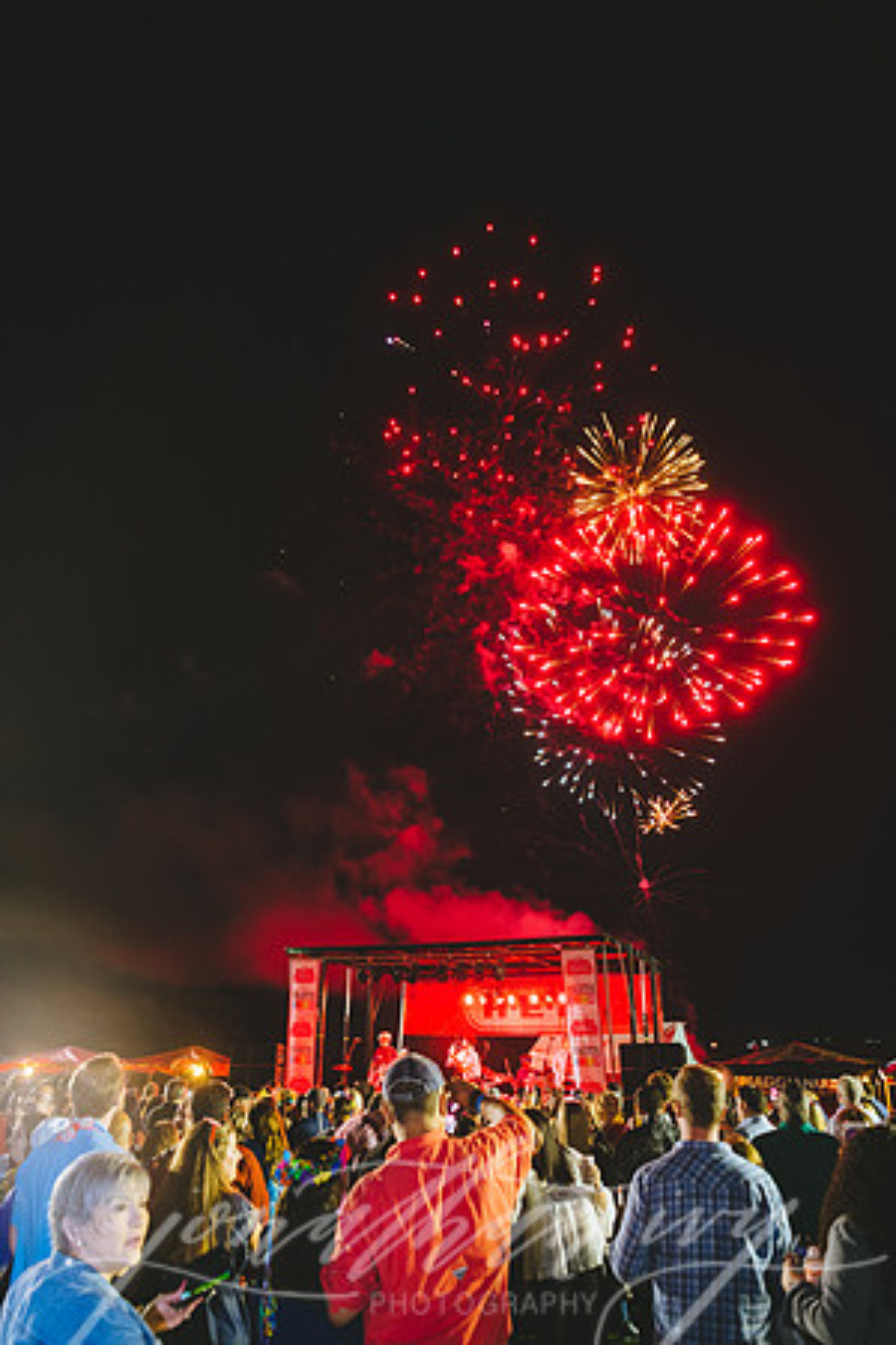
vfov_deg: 73.7
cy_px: 672
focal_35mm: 24
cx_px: 448
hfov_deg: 53.1
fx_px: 896
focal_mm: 24
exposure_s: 1/60
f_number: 2.8
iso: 640
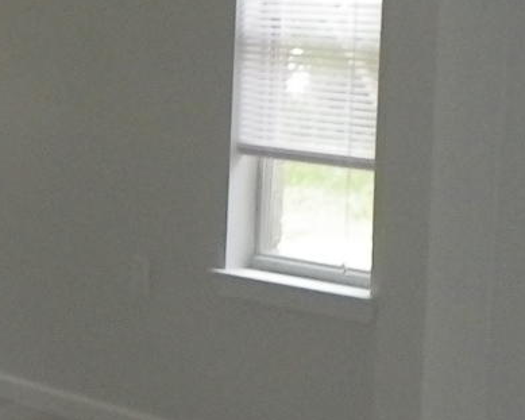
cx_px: -574
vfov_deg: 10.7
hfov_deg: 11.8
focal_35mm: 144
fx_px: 2237
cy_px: 275
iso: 160
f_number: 3.5
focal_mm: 5
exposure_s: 1/50
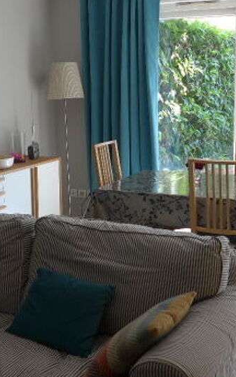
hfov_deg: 22.7
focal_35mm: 57
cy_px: 179
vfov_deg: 35.7
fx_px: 586
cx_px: 95
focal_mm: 6
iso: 80
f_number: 2
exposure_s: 1/125
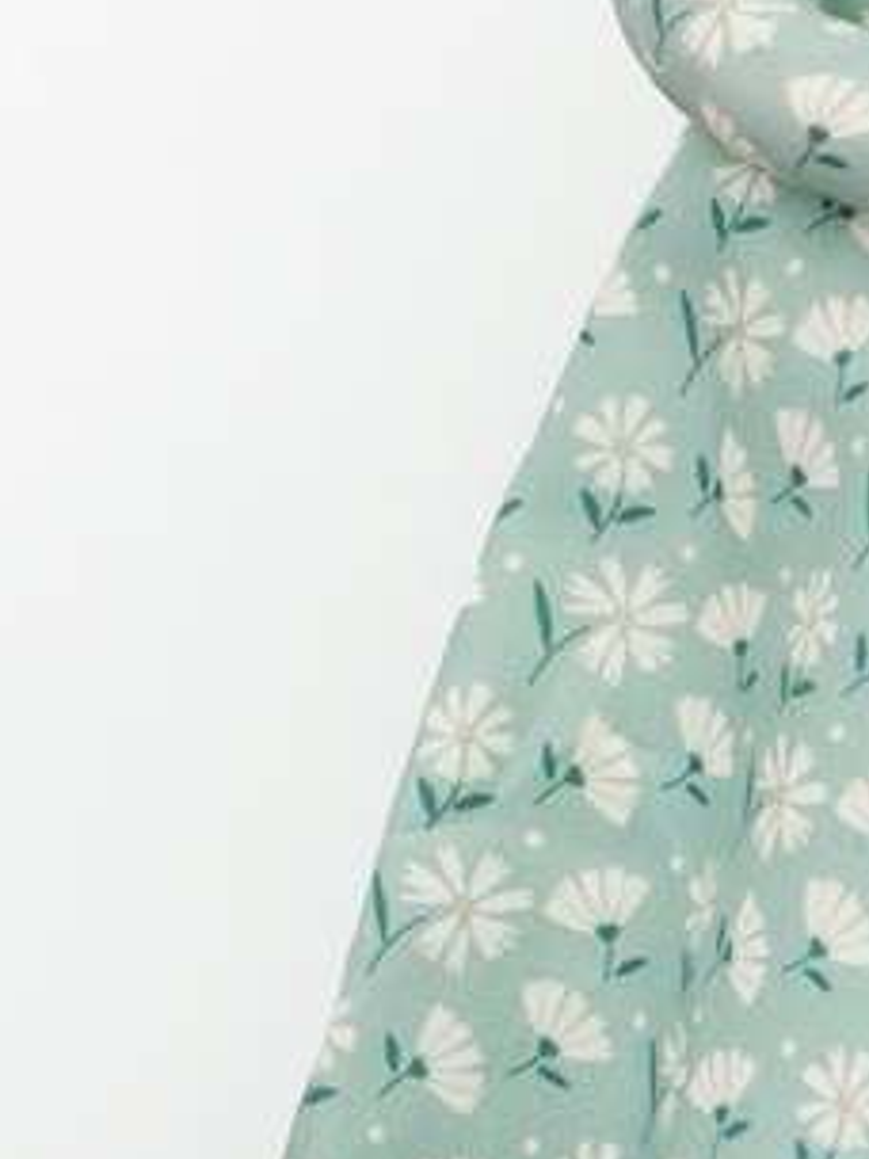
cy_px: -168
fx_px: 10577
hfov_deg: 4.7
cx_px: 1517
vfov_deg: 6.2
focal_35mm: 316
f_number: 5
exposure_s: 1/80
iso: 800
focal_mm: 40
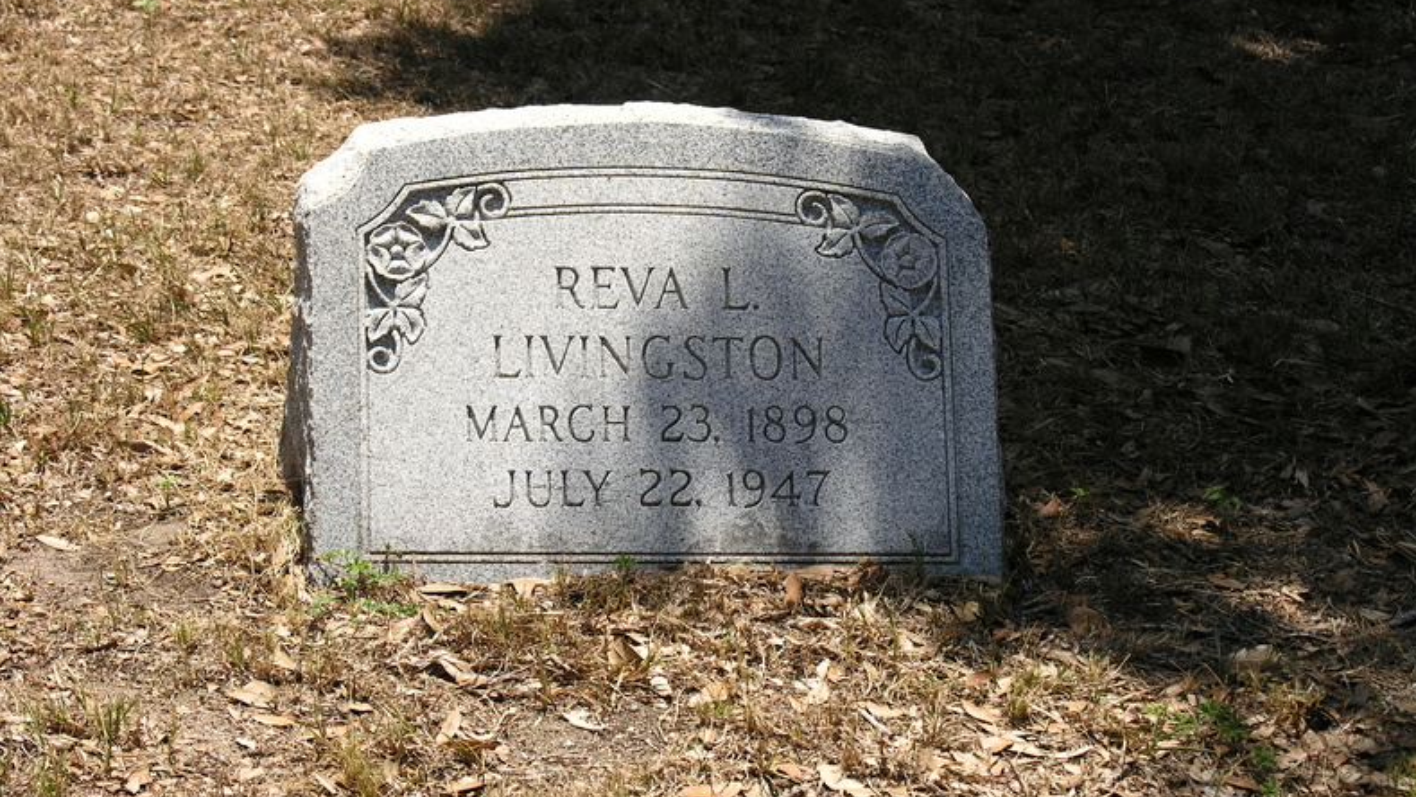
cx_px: 709
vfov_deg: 12.9
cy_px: 361
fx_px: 3530
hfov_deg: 22.7
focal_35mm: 94
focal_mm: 21.8
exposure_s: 1/290
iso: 50
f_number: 4.9
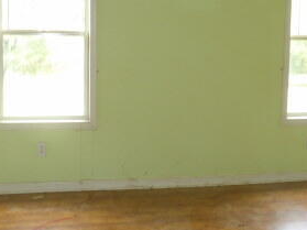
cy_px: 88
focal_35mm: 55
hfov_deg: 35.0
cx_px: 152
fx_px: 488
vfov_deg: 26.5
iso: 127
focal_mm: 4.3
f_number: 3.2
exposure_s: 1/33
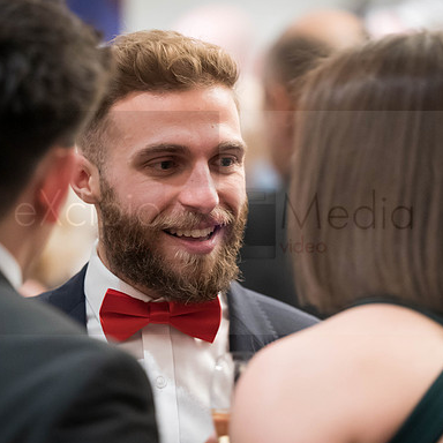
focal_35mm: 257
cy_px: 222
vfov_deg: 6.8
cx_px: 220
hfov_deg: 6.8
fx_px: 3721
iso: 6400
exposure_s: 1/40
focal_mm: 200
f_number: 2.8
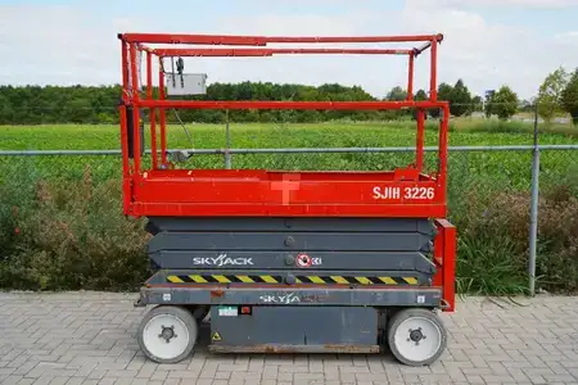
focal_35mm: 30
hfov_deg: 61.9
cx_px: 289
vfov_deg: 43.6
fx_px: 482
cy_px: 192
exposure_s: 1/640
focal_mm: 20
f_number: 4.5
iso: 100
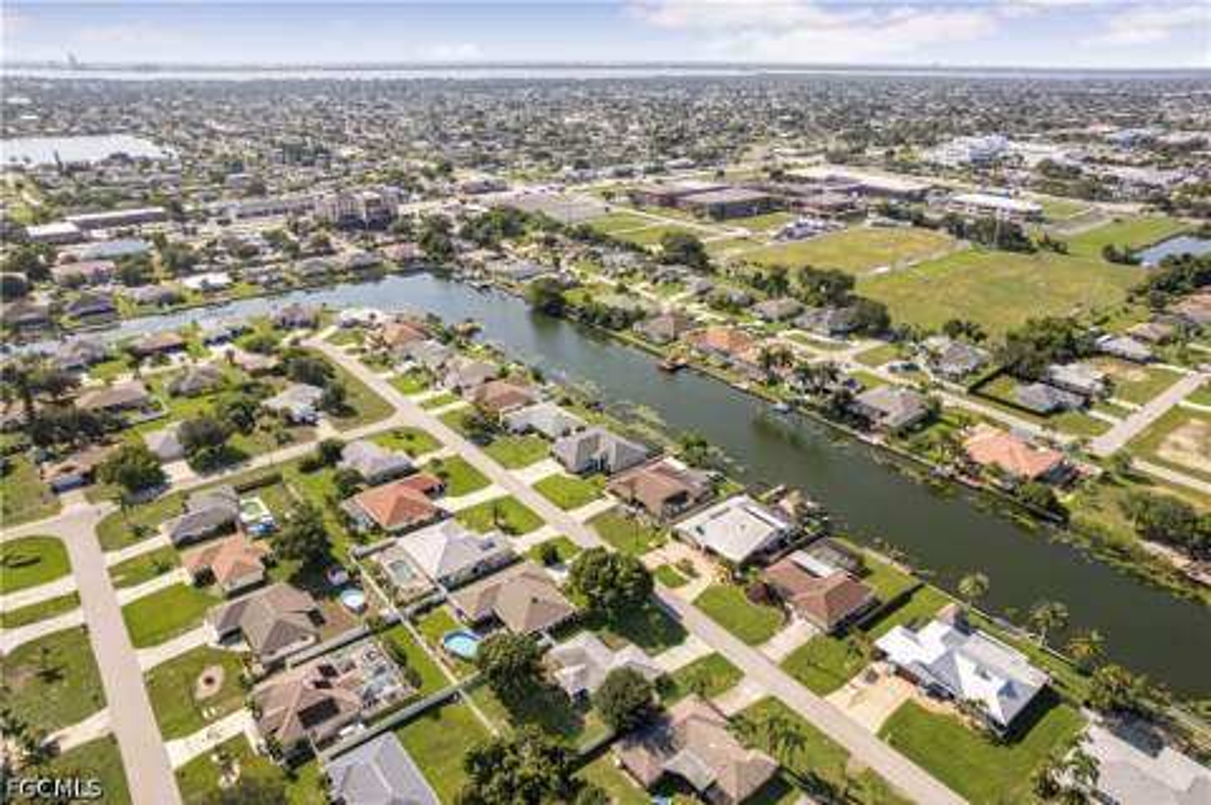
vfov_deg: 57.1
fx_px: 739
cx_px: 606
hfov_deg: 78.6
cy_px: 402
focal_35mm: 22
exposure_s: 1/640
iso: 100
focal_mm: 8.38
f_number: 2.8
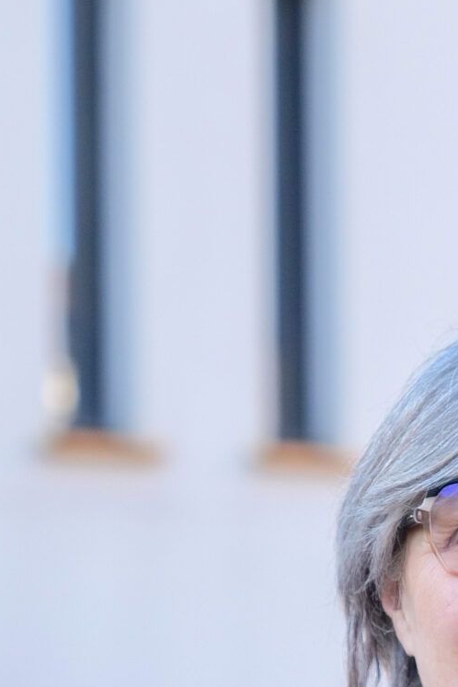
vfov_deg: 8.5
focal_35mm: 240
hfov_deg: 5.7
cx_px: 560
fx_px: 4580
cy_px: 729
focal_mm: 70
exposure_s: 1/2000
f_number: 3.2
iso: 1250
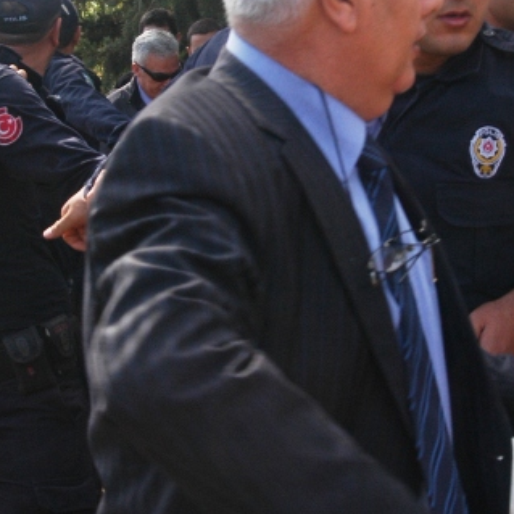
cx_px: 316
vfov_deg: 17.2
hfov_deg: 17.4
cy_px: 91
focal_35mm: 100
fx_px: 1680
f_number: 7.1
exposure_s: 1/180
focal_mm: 28
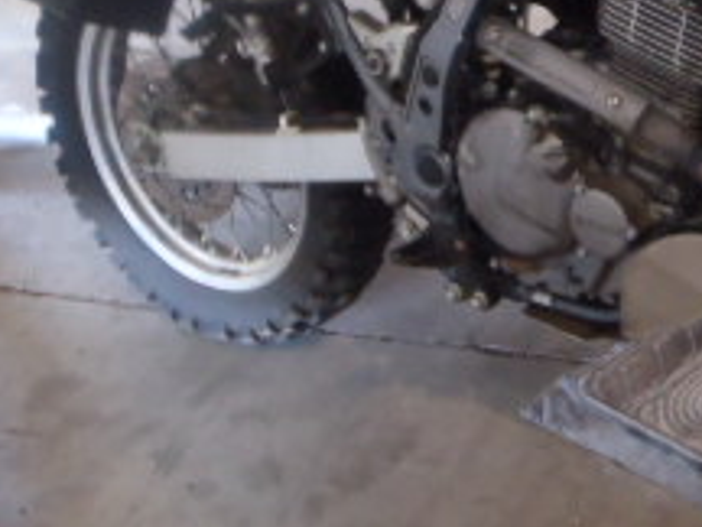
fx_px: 1683
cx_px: 770
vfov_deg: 17.6
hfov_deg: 22.3
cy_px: 111
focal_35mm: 83
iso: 200
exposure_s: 1/6
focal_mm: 5
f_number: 3.5
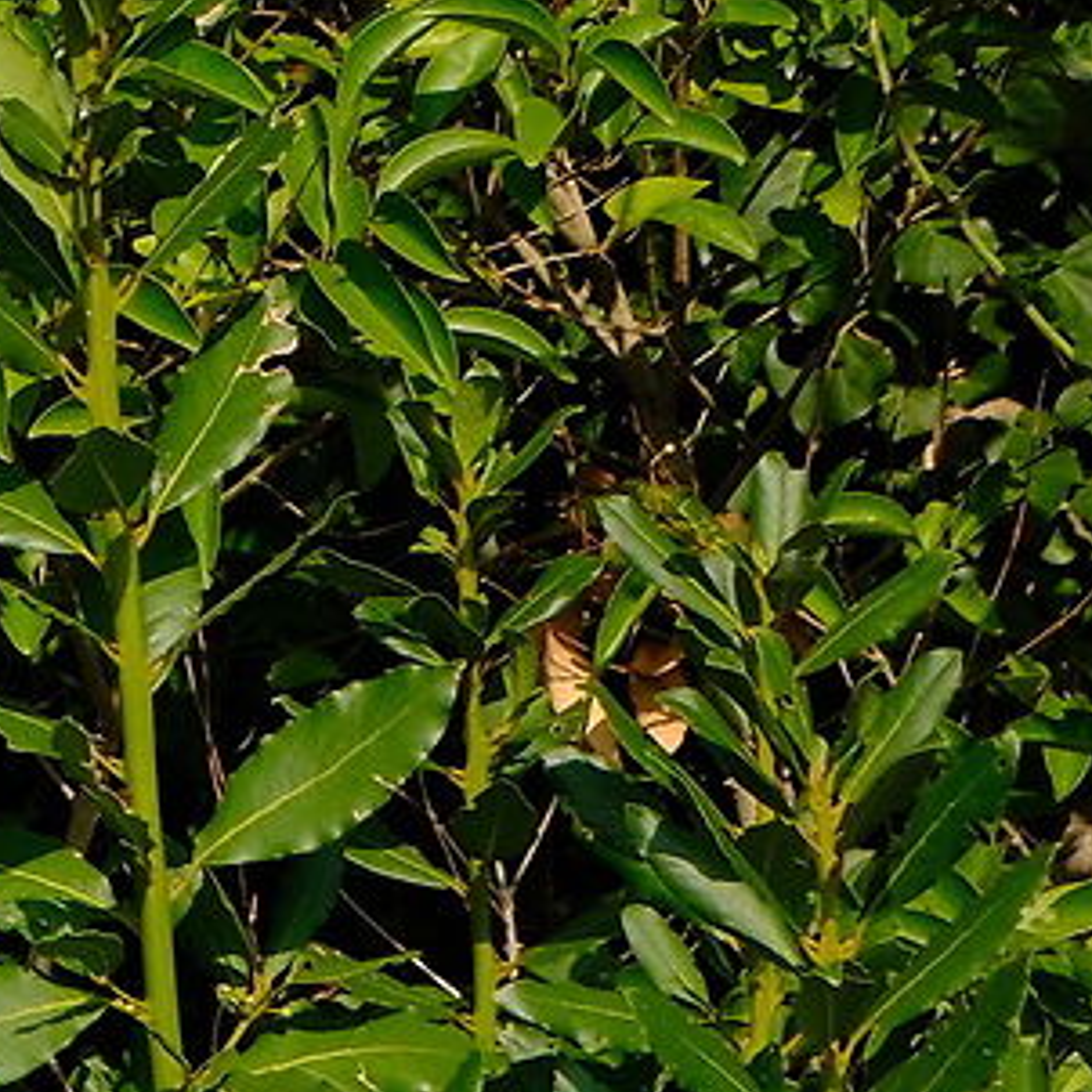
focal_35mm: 236
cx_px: -2311
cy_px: -210
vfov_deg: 7.4
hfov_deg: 6.7
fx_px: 8423
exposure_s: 1/600
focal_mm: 23
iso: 125
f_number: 5.6
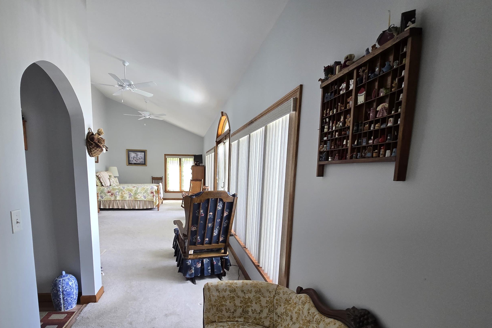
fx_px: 232
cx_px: 208
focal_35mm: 17
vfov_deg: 69.1
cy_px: 208
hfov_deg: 92.5
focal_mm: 2.2
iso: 200
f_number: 2.2
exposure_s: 1/60
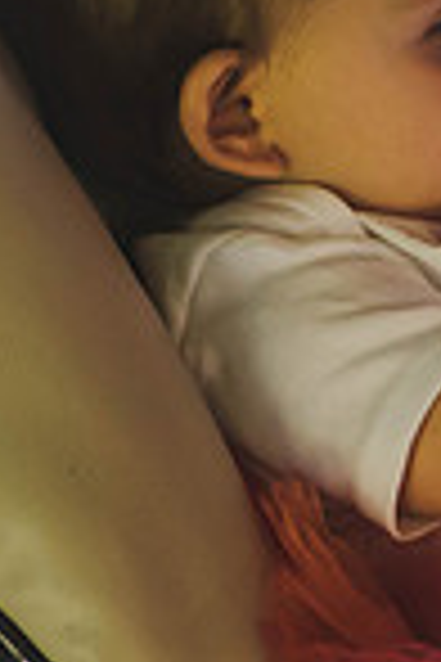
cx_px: 1044
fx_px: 5420
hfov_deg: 4.6
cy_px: 236
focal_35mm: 295
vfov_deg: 7.0
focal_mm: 75
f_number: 2.8
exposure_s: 1/640
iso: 1250
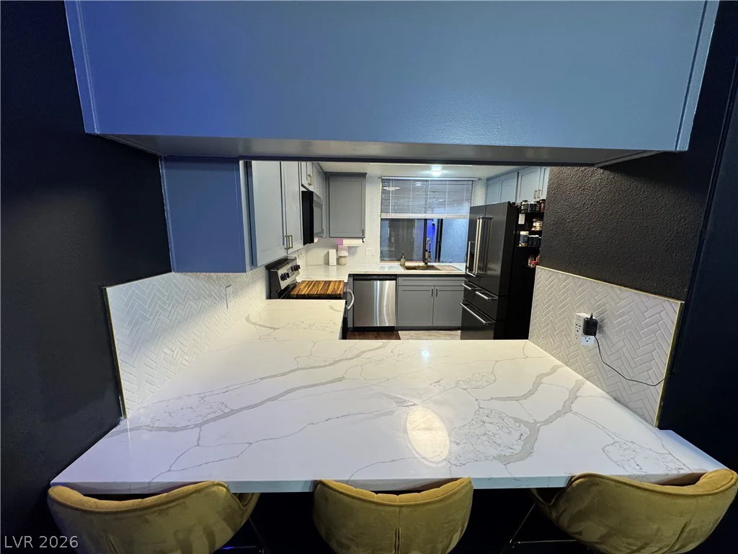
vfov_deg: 85.7
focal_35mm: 14
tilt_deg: -10.9
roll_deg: -0.4
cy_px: 277
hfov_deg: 102.1
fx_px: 298
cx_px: 369
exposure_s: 1/60
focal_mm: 2.22
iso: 250
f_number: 2.2
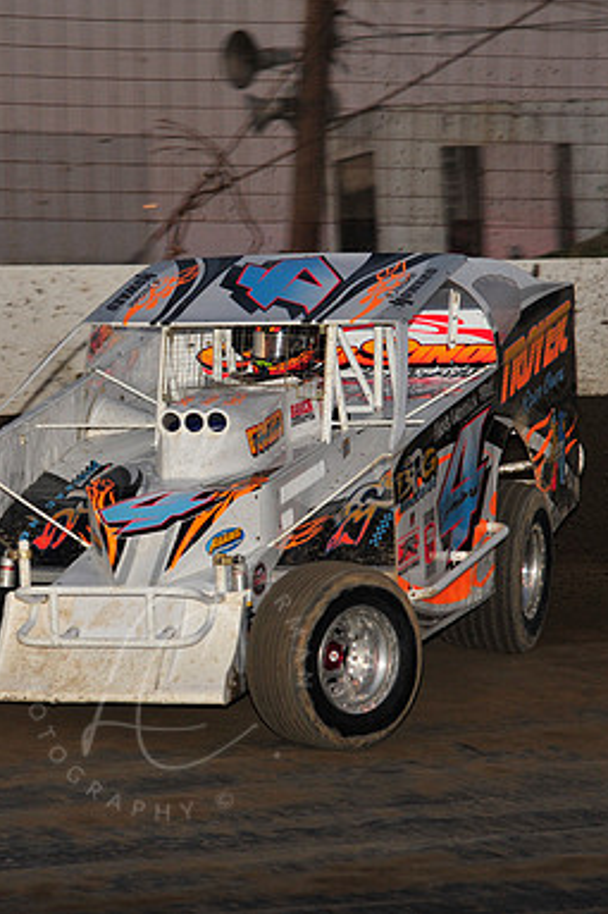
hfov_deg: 4.9
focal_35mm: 280
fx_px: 7099
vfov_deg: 7.4
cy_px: 456
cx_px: 167
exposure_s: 1/320
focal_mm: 185
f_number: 7.1
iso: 1000
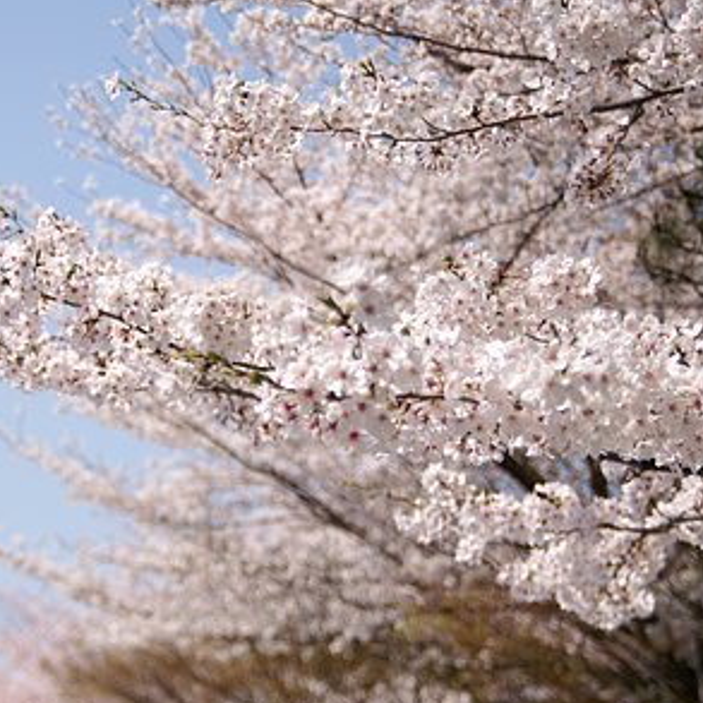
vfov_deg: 22.3
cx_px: 173
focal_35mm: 78
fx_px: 1786
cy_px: 357
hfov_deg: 22.1
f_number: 2.8
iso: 100
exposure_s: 1/4000
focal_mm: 35
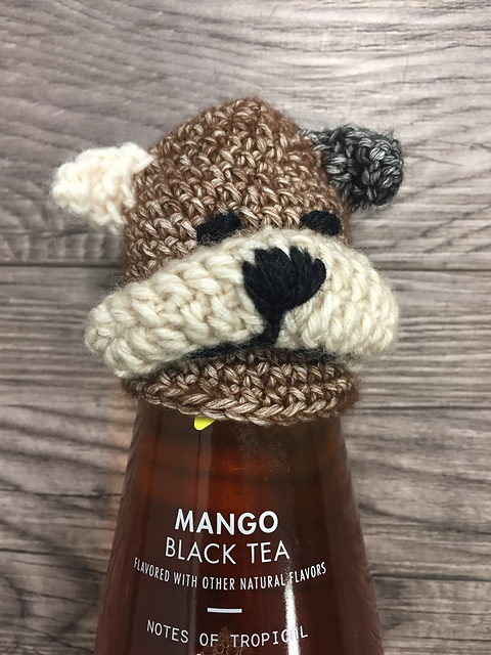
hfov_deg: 48.2
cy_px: 328
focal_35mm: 29
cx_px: 246
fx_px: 548
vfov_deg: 61.7
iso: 100
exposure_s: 1/30
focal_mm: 4.15
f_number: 2.2
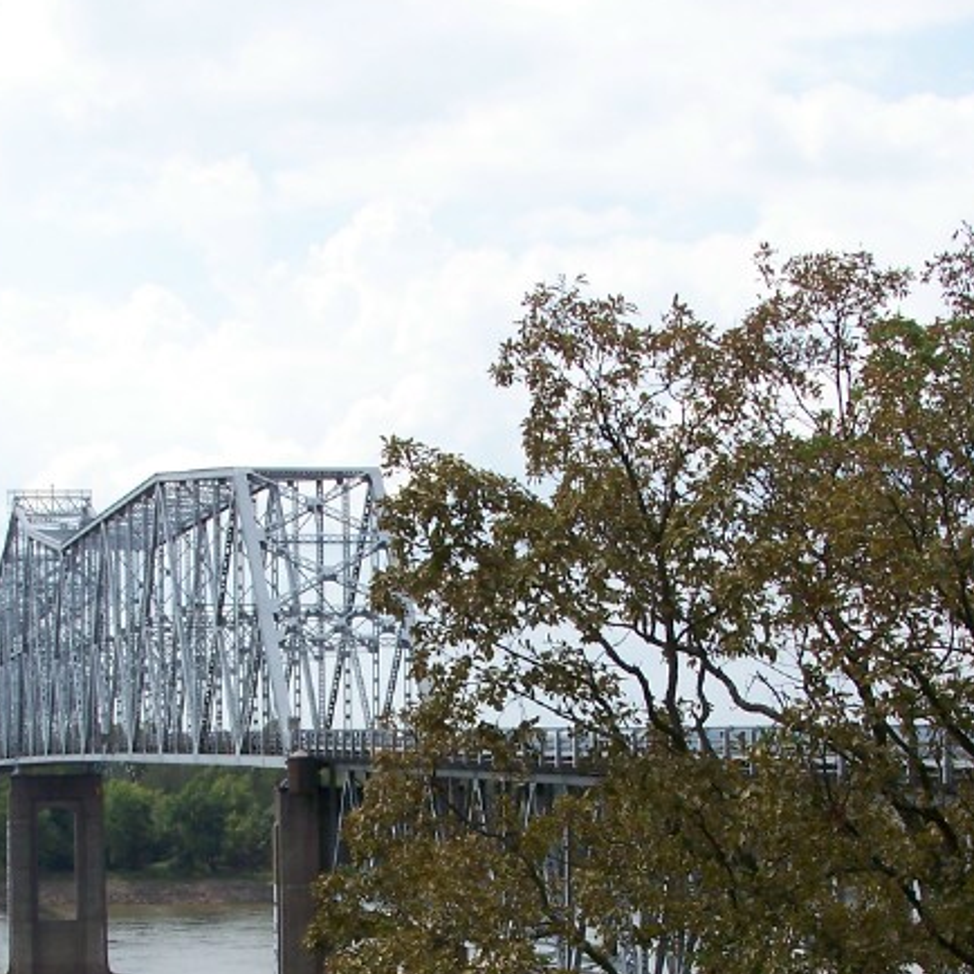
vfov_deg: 17.2
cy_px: 830
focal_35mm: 100
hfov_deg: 17.4
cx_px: 433
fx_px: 3183
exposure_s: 1/400
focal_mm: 8
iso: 64
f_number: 4
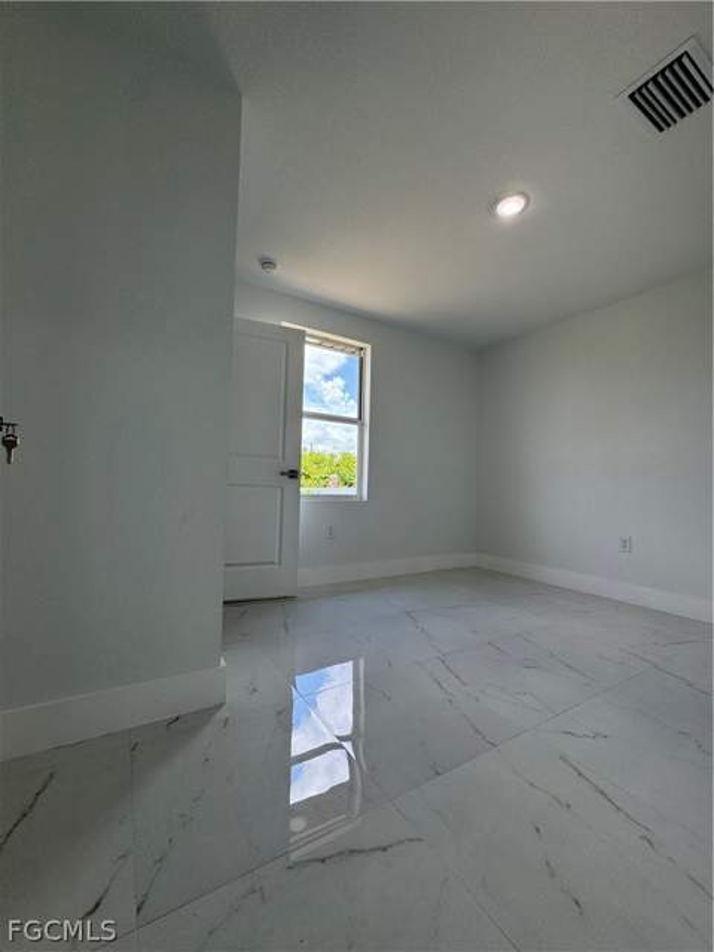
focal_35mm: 14
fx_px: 385
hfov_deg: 85.7
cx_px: 357
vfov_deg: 102.1
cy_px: 476
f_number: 2.2
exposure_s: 1/248
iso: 40
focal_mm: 2.22
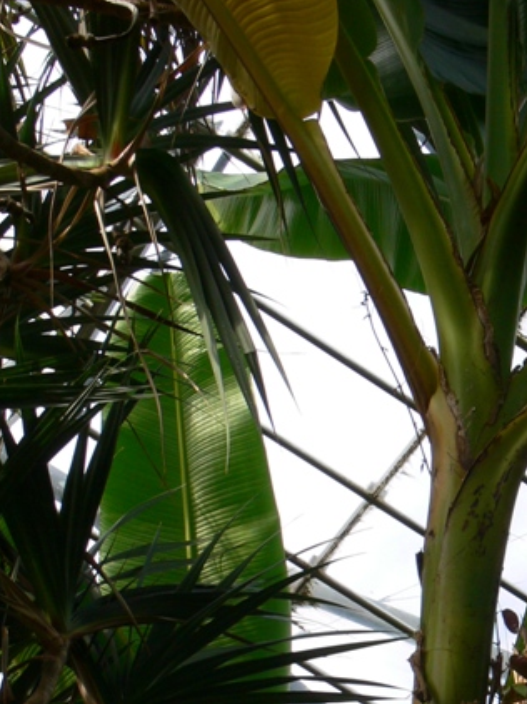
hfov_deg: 16.6
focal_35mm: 85
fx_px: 1727
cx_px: 634
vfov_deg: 22.7
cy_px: 569
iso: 80
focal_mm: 7.4
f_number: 5.6
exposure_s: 1/100
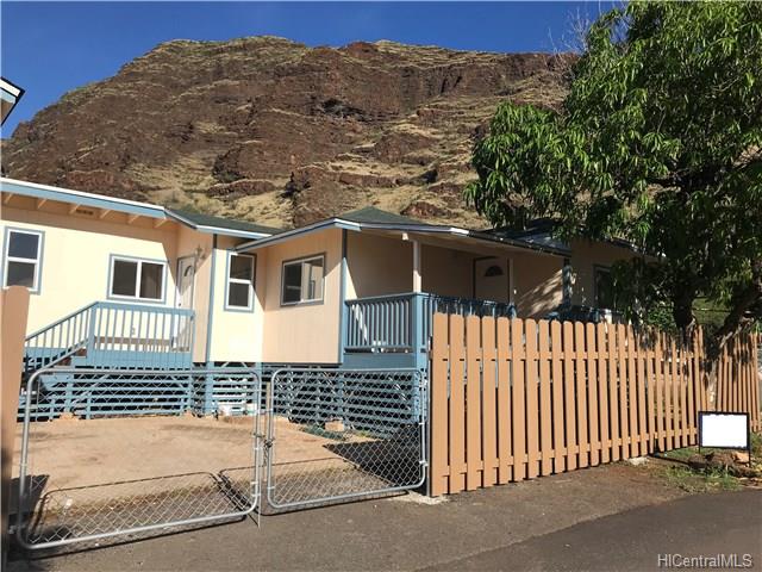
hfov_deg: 63.4
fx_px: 616
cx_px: 381
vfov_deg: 49.7
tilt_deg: +8.5
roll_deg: -1.4
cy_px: 286
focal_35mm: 28
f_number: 1.8
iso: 20
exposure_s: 1/3425
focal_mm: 3.99
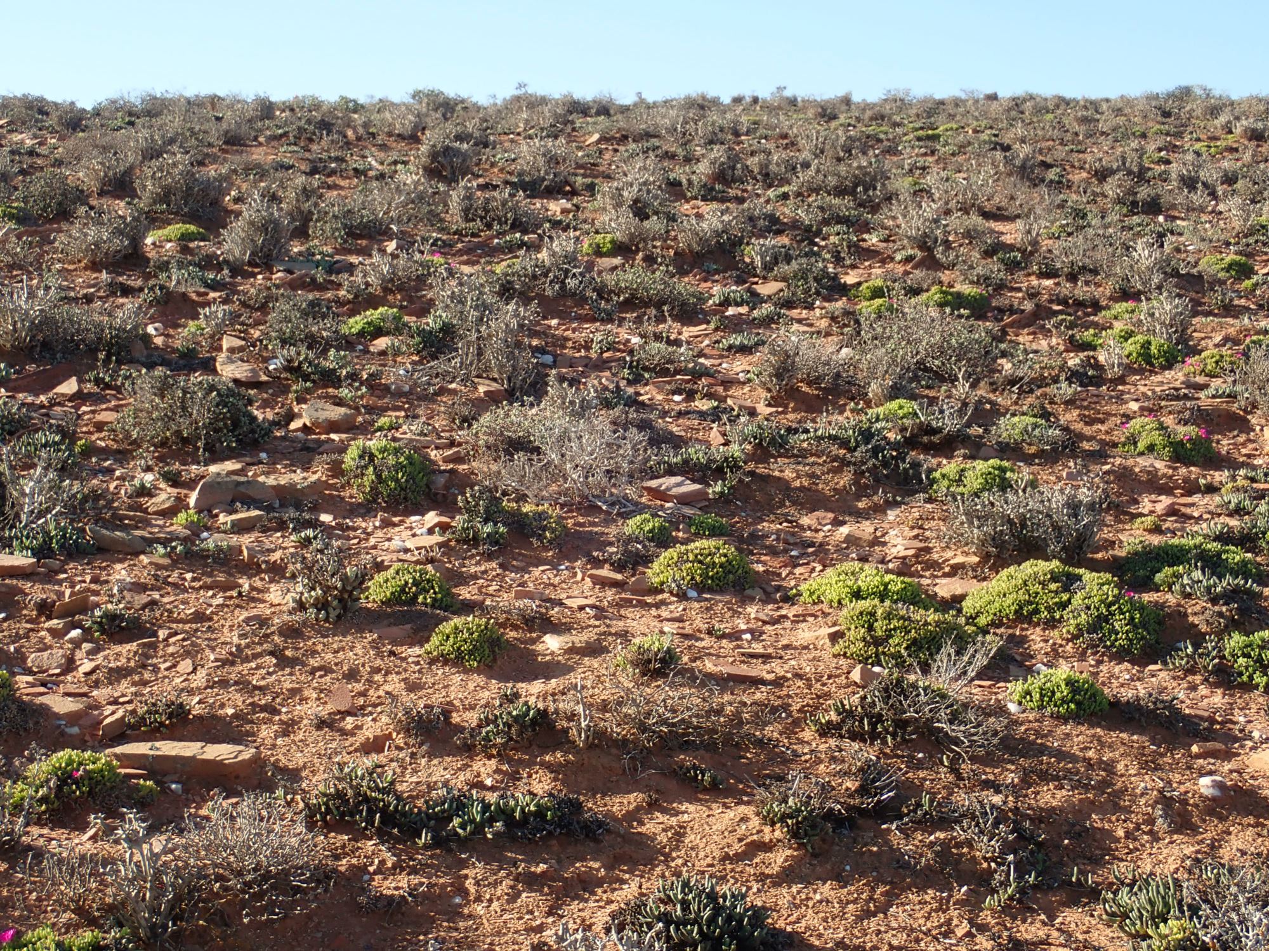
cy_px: 476
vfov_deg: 24.0
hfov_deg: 31.7
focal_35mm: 61
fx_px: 2236
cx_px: 634
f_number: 5
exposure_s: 1/160
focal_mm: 11.01
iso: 100
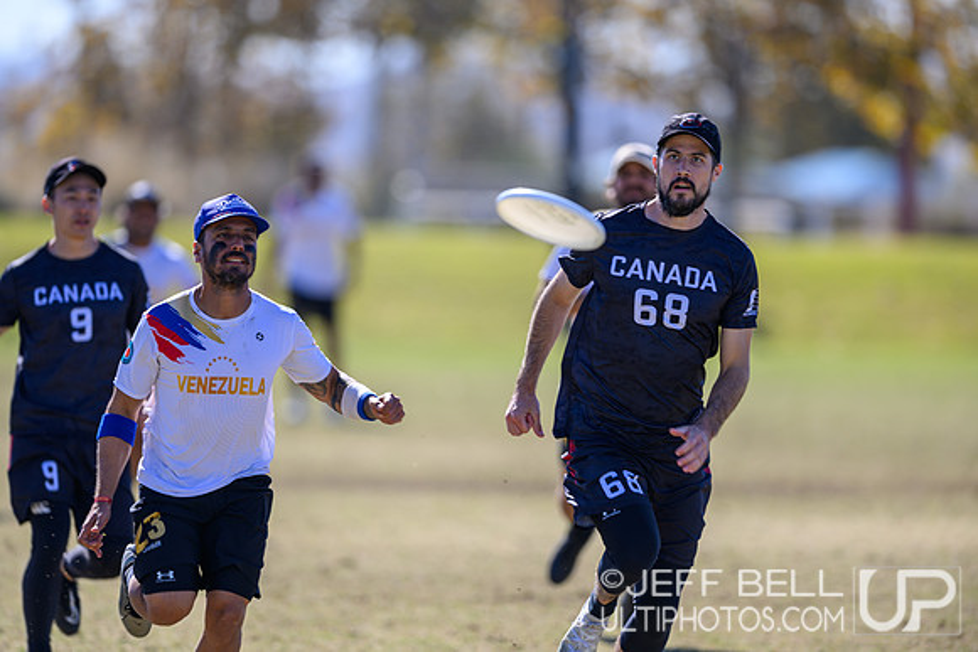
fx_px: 10869
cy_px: 326
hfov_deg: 5.2
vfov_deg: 3.4
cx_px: 489
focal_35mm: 400
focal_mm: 400
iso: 100
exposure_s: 1/800
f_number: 3.2
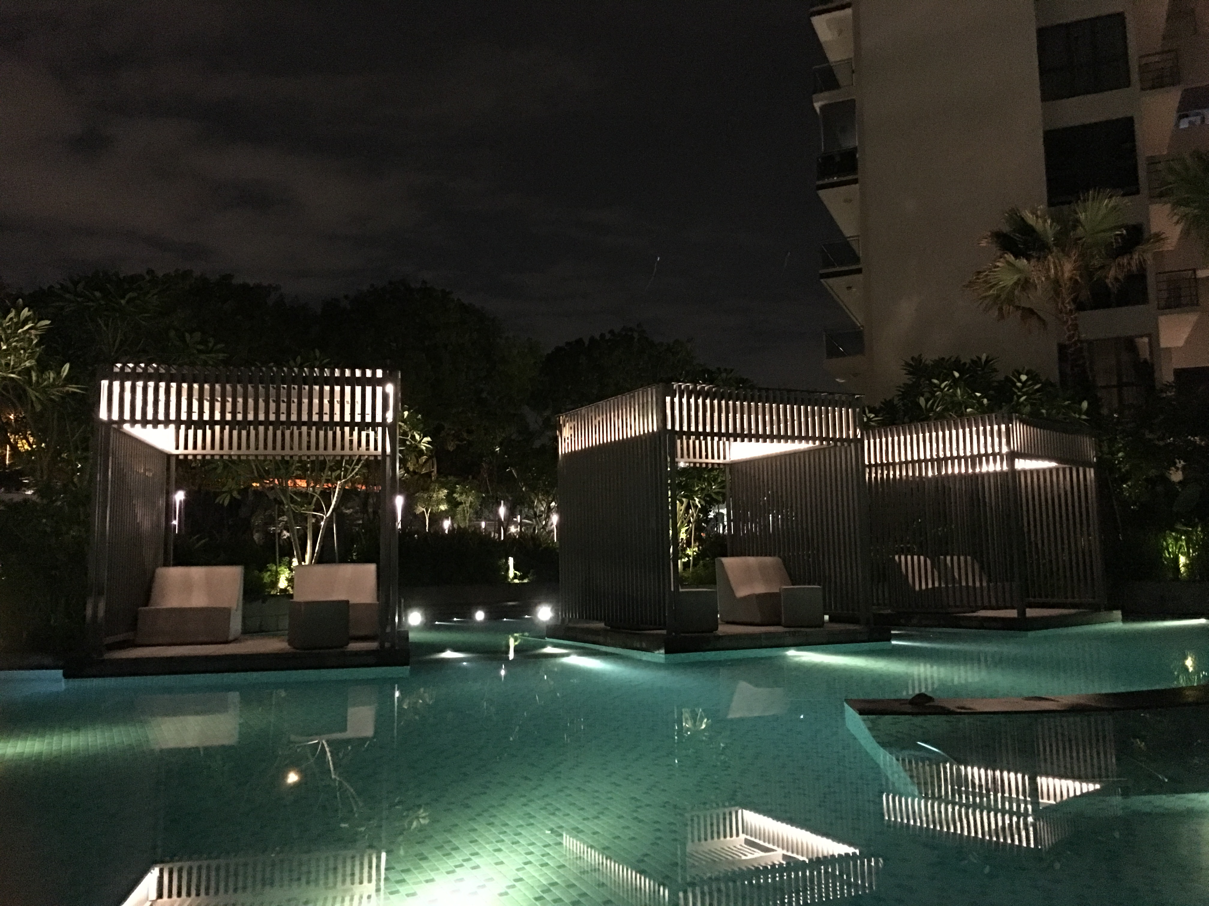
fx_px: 1013
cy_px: 453
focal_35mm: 29
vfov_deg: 48.2
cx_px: 604
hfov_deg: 61.7
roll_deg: +1.5
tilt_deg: +7.6
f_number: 2.2
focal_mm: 4.15
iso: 400
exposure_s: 1/4
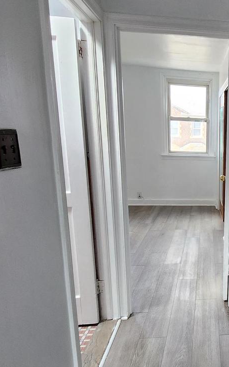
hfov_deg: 36.8
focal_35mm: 29
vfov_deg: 64.4
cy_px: 208
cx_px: 248
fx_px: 290
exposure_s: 1/60
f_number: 2.2
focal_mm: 1.74
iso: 100
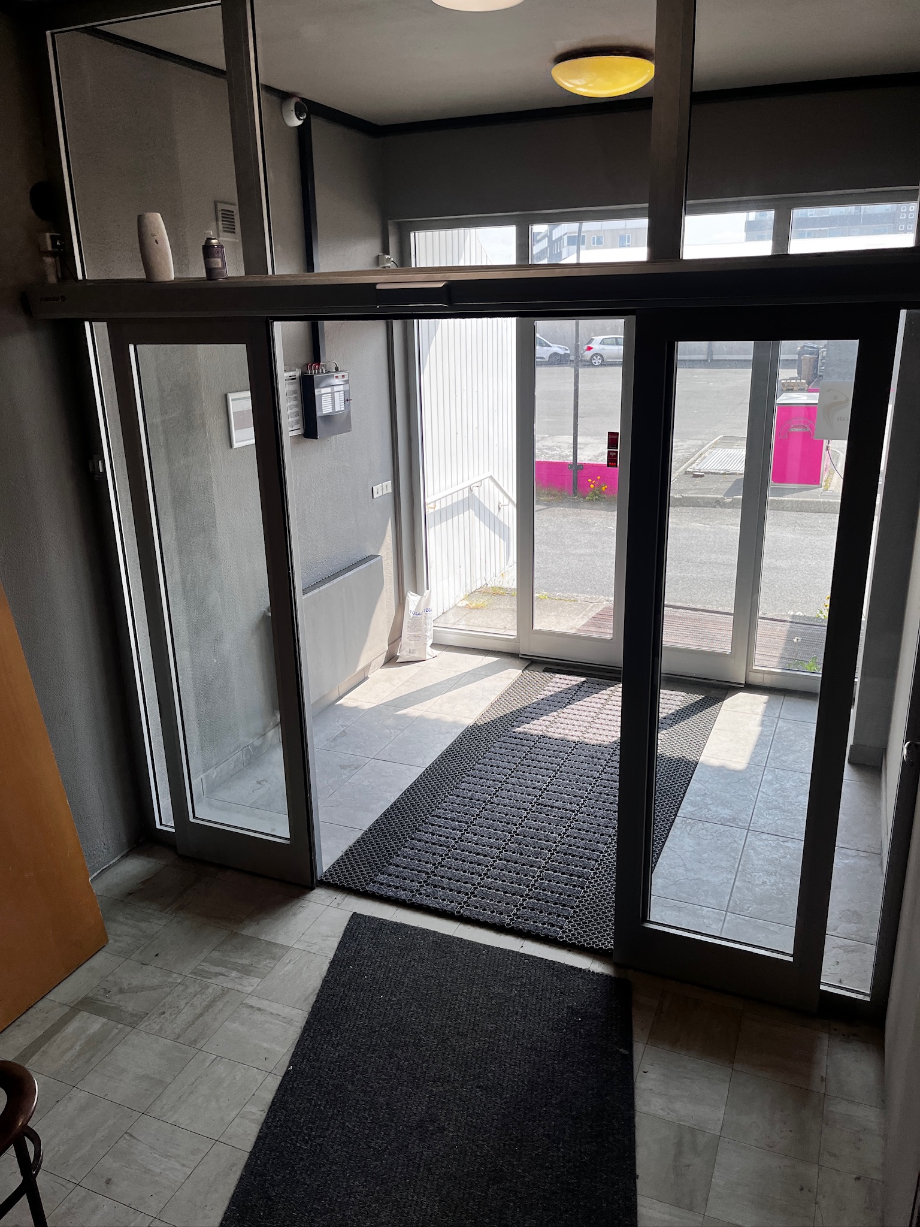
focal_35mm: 26
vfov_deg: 67.3
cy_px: 614
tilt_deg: -17.7
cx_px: 460
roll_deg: +2.5
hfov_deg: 53.1
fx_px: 921
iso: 50
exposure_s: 1/746
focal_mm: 5.1
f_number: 1.6
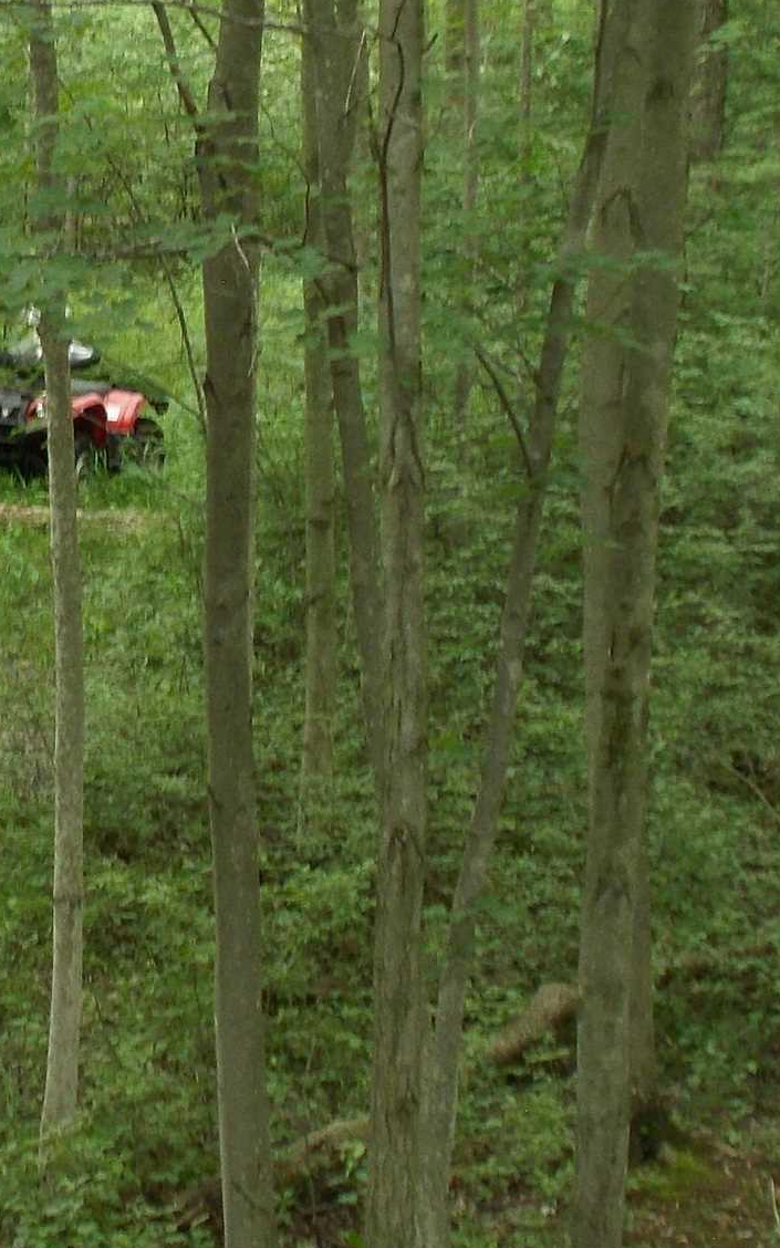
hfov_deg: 10.1
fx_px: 4320
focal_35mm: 127
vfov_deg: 16.4
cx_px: -262
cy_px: 413
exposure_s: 1/30
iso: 125
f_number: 4.2
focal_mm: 7.9
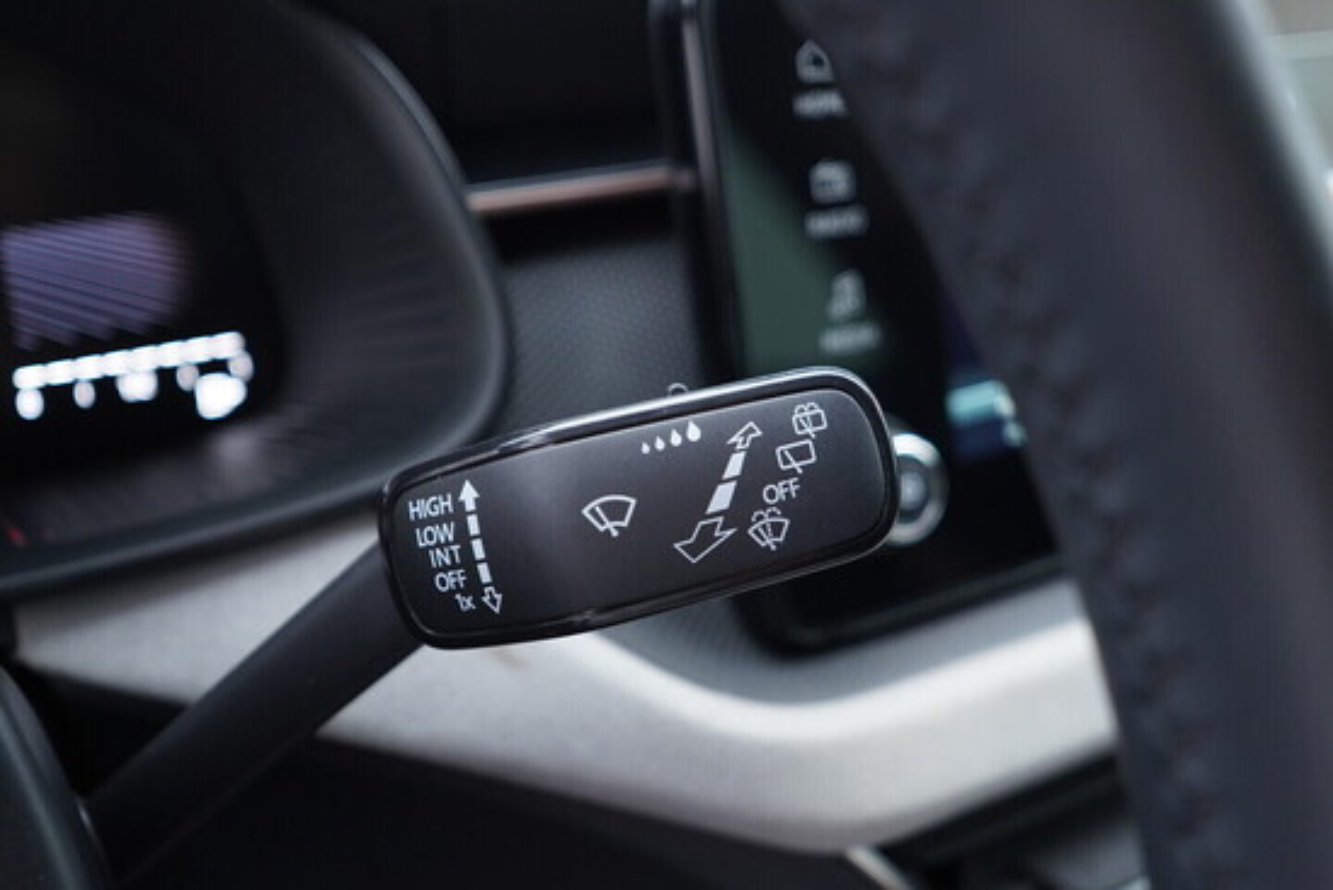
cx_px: 666
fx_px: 1333
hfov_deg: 53.1
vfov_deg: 36.9
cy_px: 445
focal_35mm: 36
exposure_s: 1/40
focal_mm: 24
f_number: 2.8
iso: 320
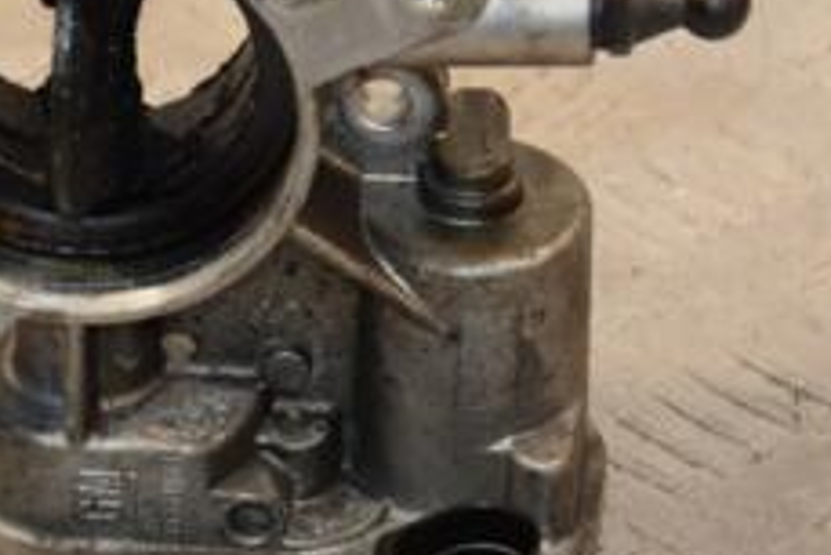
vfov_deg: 4.4
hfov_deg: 6.6
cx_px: 210
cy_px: 319
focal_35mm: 314
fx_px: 7252
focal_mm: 80
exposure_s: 1/200
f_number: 5.3
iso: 800
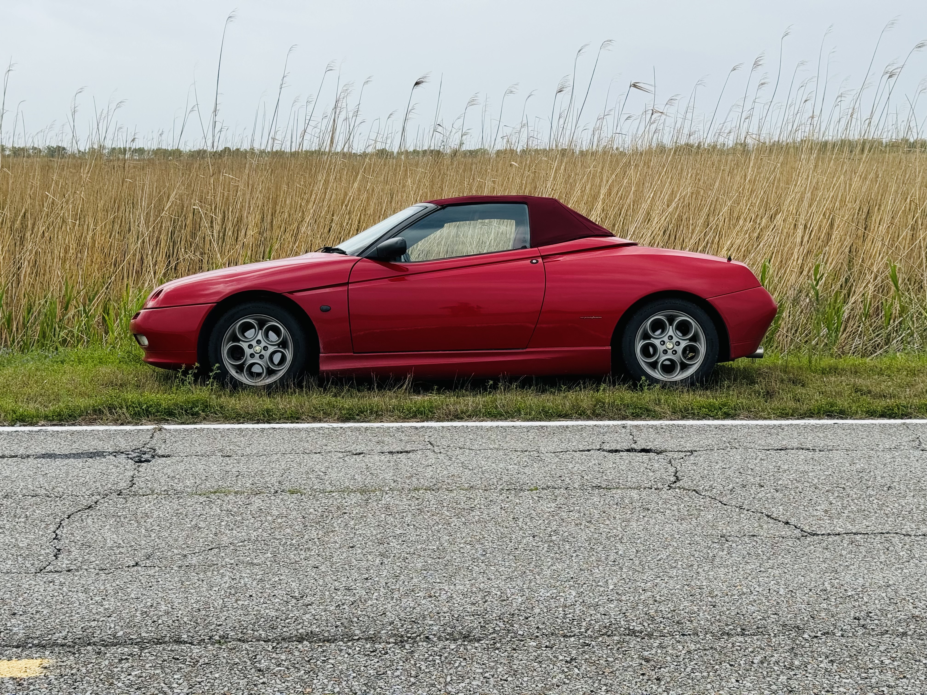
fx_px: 1285
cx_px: 464
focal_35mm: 48
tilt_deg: -9.2
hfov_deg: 39.7
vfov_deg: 30.3
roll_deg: +0.6
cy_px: 348
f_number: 1.78
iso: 64
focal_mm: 6.86
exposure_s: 1/3610
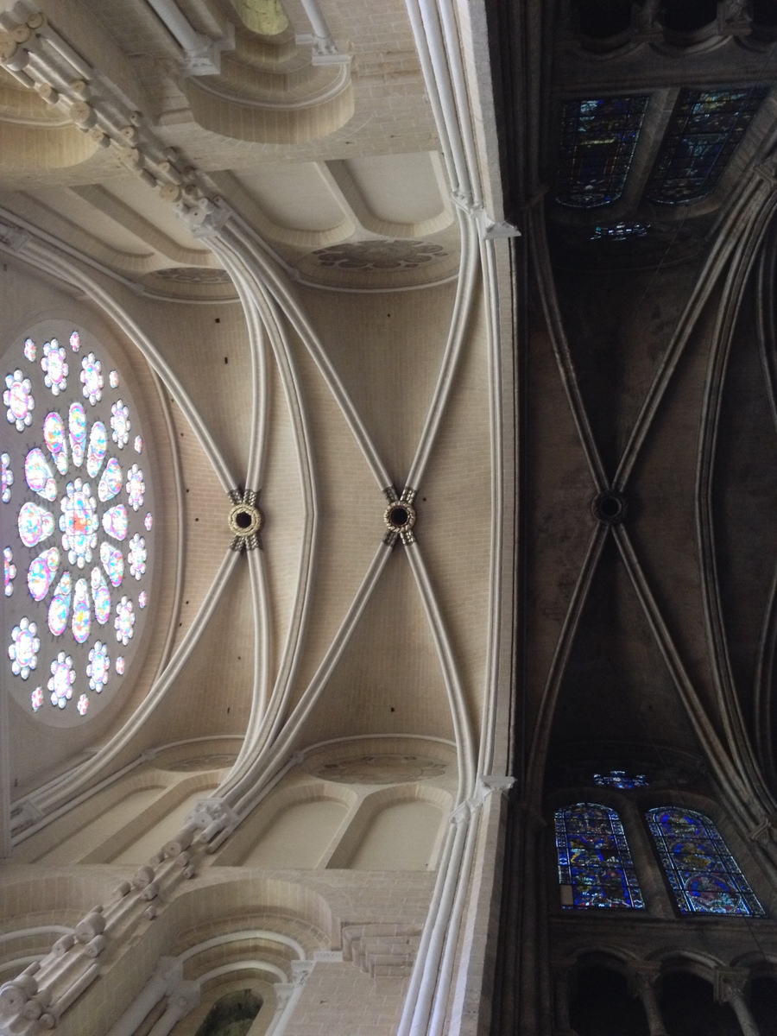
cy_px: 518
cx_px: 388
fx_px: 1047
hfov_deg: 40.7
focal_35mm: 35
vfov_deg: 52.6
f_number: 2.4
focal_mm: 4.28
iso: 320
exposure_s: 1/20
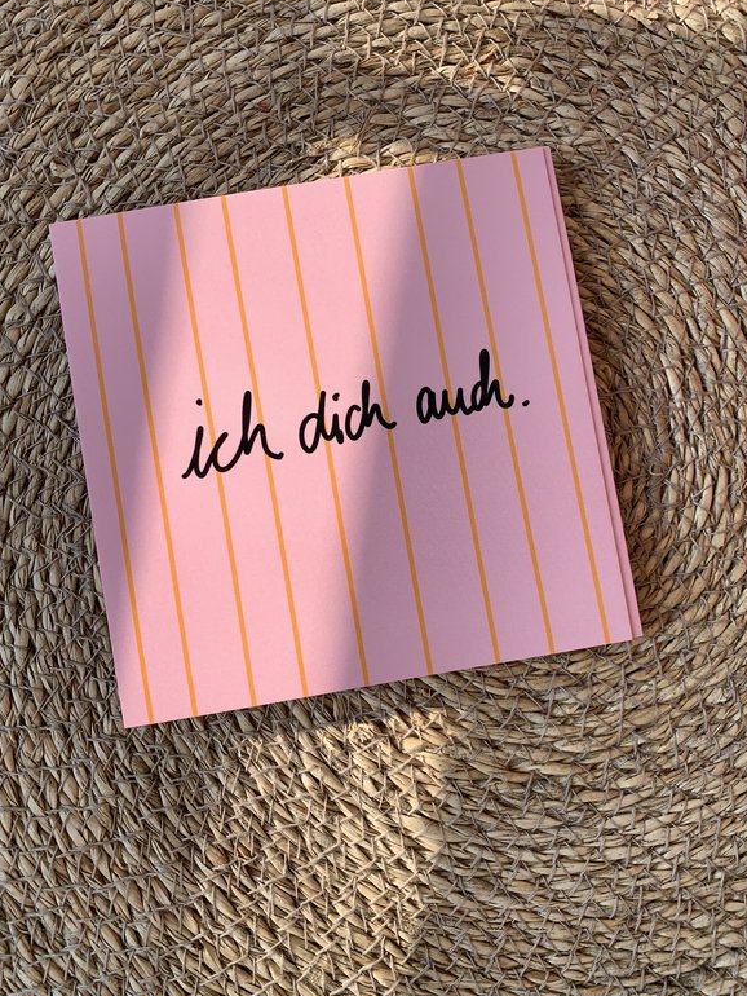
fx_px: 776
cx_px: 381
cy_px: 488
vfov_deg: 65.3
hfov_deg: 51.4
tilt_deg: -87.3
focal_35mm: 27
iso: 25
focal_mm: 4.25
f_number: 1.8
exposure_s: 1/543
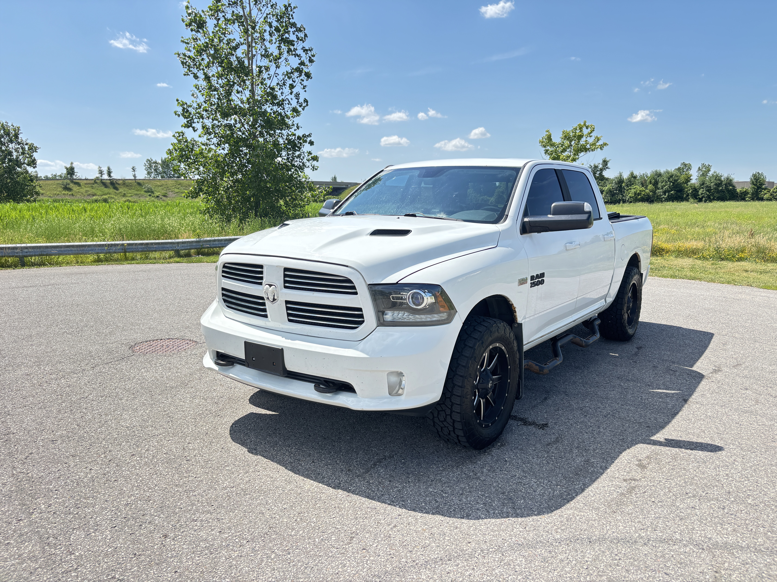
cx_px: 388
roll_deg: +1.0
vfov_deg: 53.1
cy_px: 291
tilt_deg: -7.7
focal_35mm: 26
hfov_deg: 67.3
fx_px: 584
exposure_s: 1/935
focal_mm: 5.96
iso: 50
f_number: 1.6
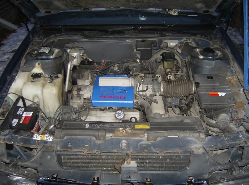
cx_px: 124
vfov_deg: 39.5
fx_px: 258
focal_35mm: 36
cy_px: 92
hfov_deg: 51.5
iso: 200
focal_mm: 6
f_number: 2.8
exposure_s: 1/60
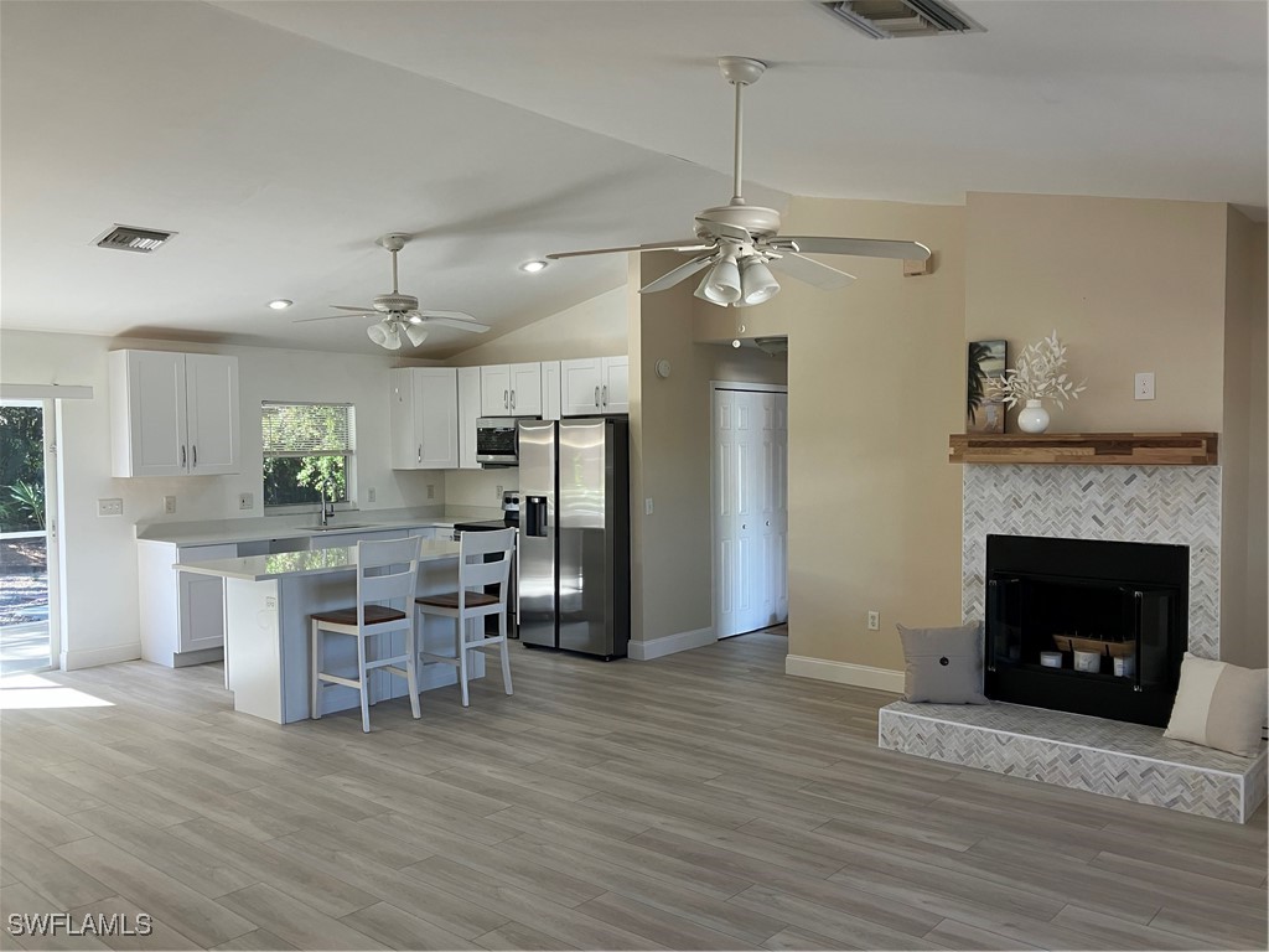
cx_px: 634
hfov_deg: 63.4
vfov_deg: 49.7
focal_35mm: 28
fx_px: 1026
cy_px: 476
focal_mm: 3.99
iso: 50
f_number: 1.8
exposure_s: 1/60
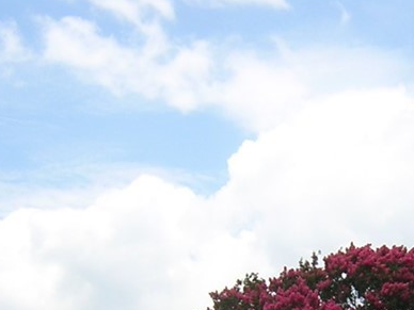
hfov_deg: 20.0
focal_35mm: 95
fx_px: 1136
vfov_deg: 14.9
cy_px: 399
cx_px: 413
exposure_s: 1/307
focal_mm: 4.7
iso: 100
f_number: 5.2
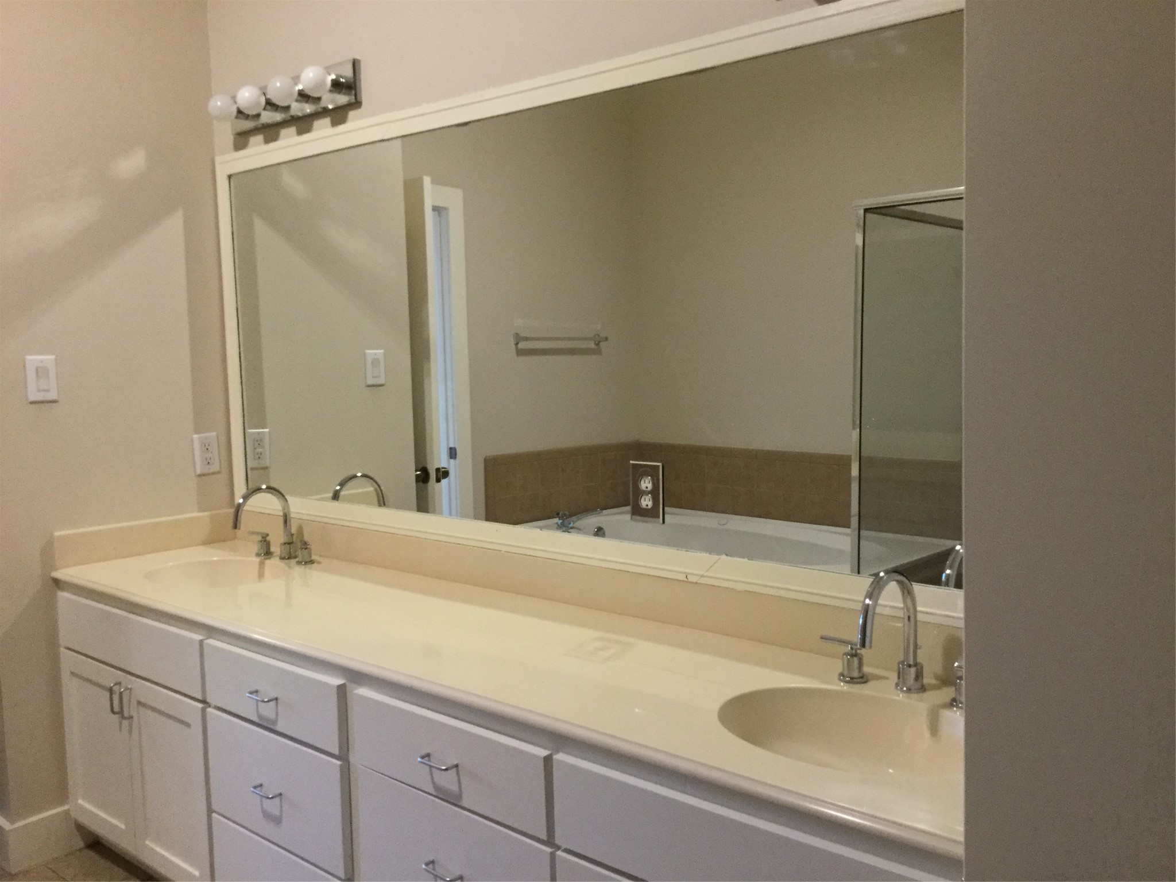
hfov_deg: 58.4
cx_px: 588
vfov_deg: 45.4
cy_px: 441
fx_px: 1053
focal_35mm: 31
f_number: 2.4
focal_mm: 3.3
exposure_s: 1/30
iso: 125
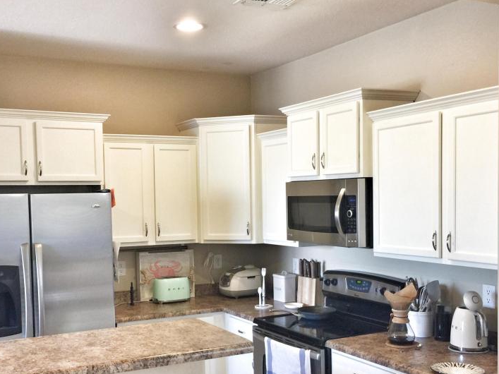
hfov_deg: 44.7
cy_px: 236
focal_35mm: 42
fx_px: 605
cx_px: 218
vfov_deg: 34.1
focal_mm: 4.15
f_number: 2.2
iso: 50
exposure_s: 1/15
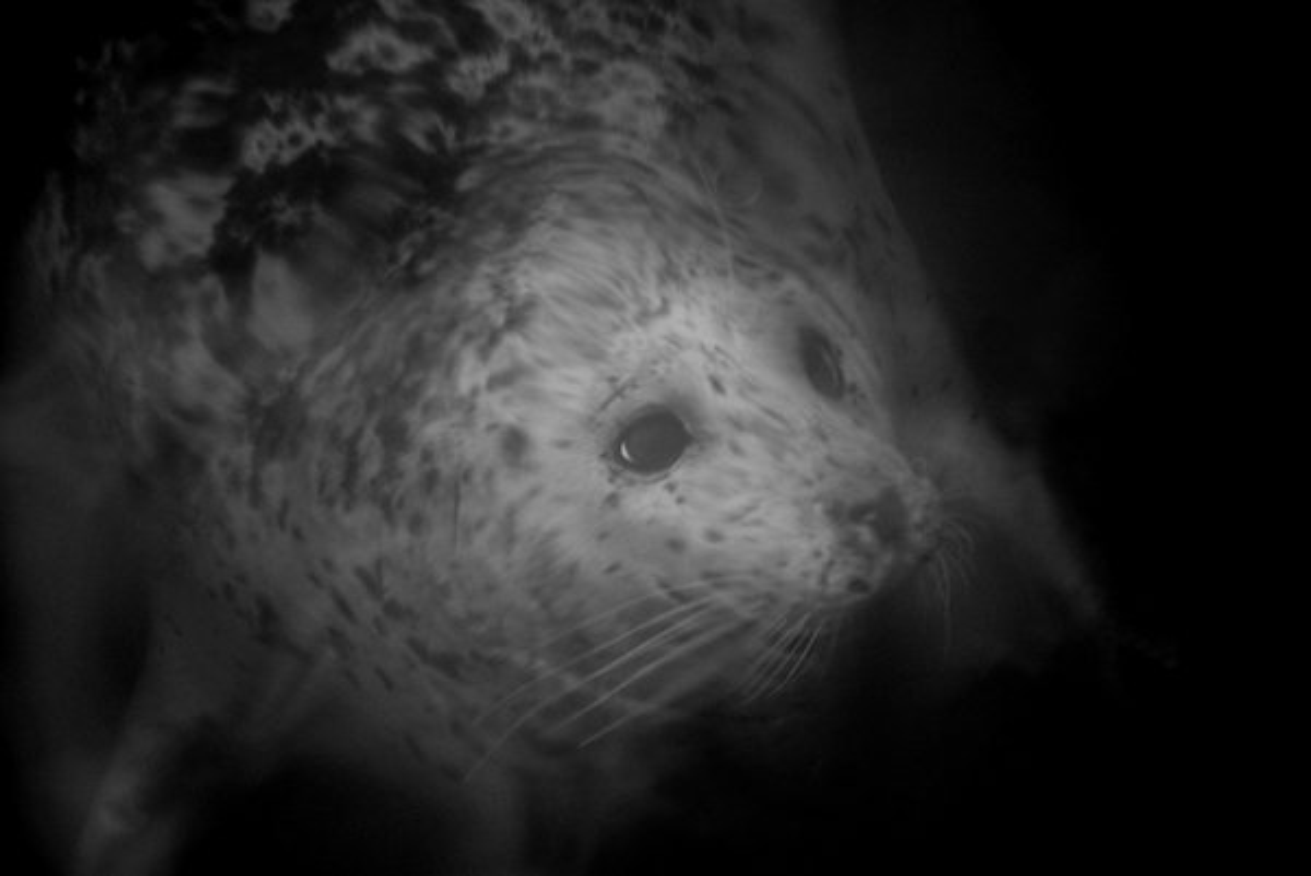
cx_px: 656
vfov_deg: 9.6
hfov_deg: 14.4
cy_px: 438
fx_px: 5193
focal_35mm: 142
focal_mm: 95
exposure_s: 1/160
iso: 360
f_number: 5.3
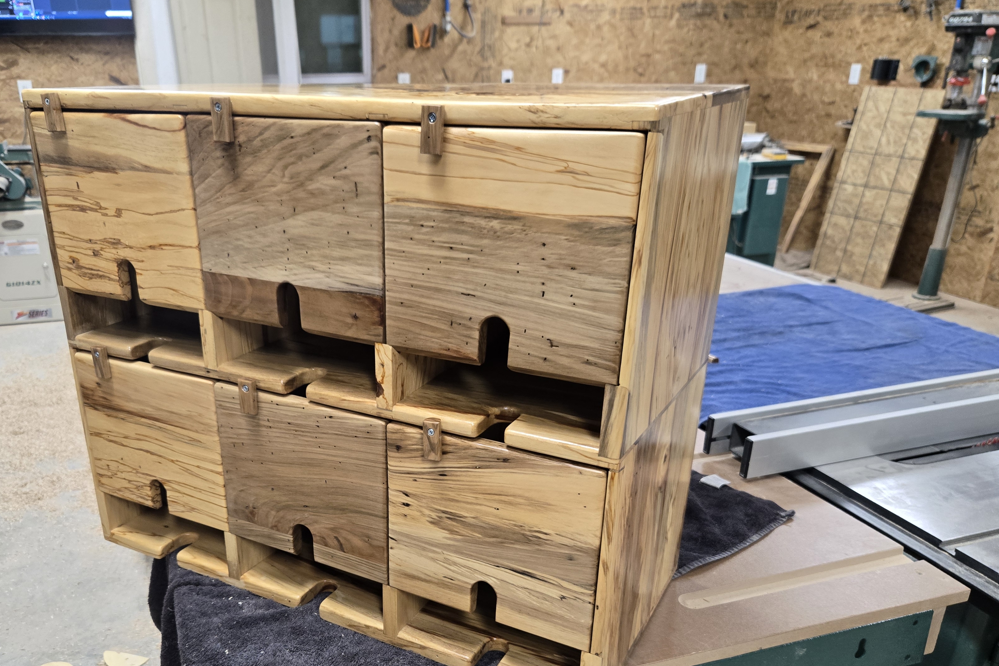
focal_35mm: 30
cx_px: 418
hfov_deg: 61.6
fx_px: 832
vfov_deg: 43.0
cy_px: 445
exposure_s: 1/120
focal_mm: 5.4
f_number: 1.8
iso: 320
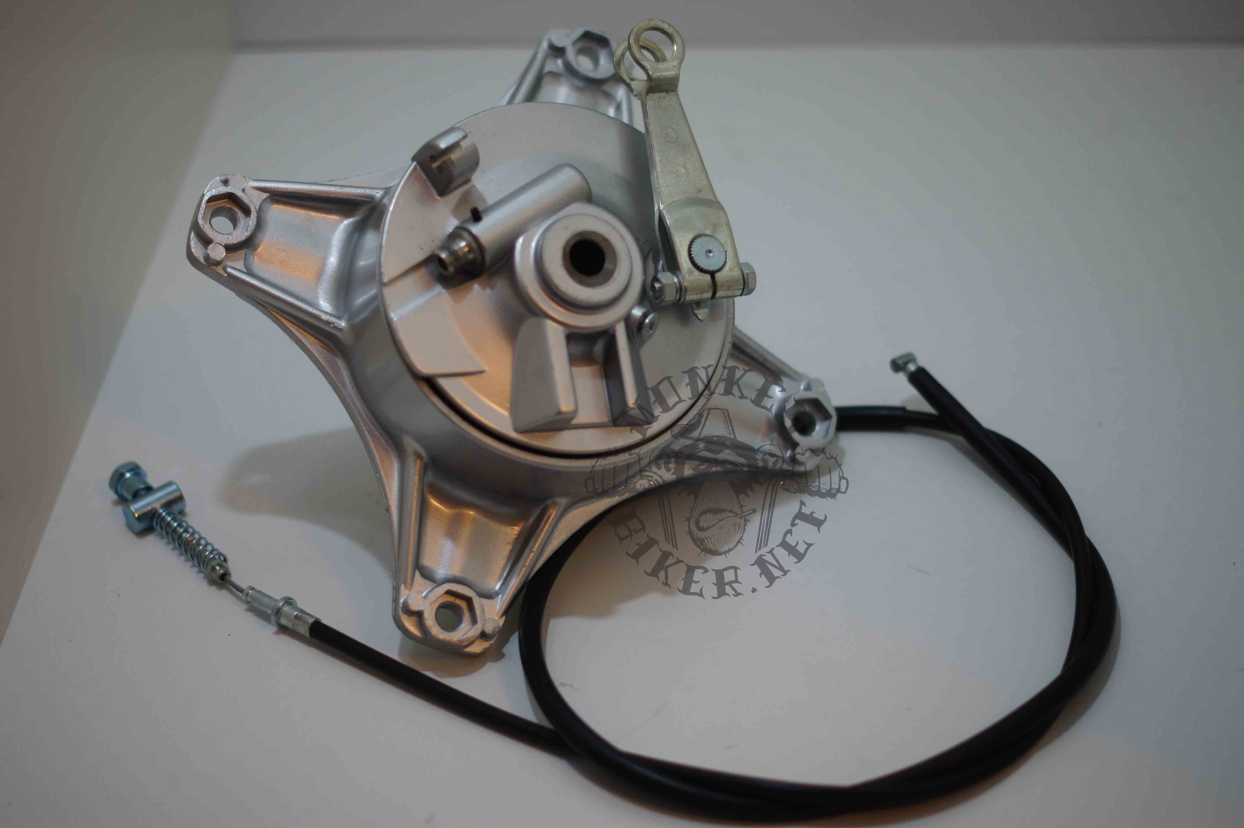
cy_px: 414
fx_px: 2590
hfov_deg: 27.0
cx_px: 622
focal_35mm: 75
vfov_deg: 18.2
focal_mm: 50
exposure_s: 1/80
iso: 200
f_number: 2
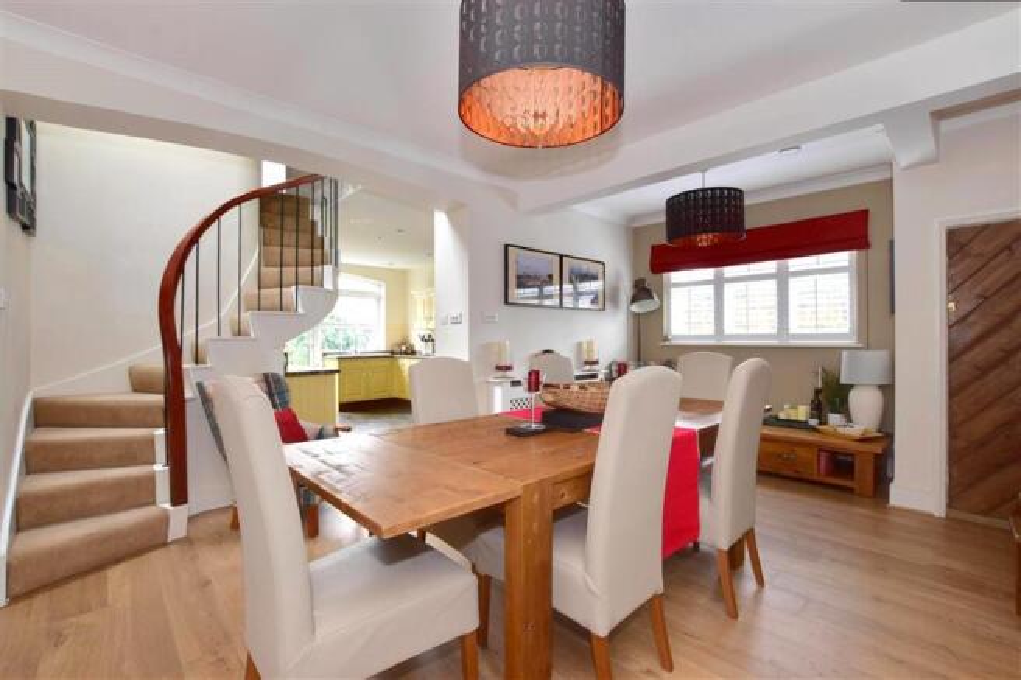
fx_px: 425
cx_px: 510
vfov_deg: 77.3
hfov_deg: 100.4
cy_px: 340
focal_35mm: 15
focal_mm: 10
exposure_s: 1/8
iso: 400
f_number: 11
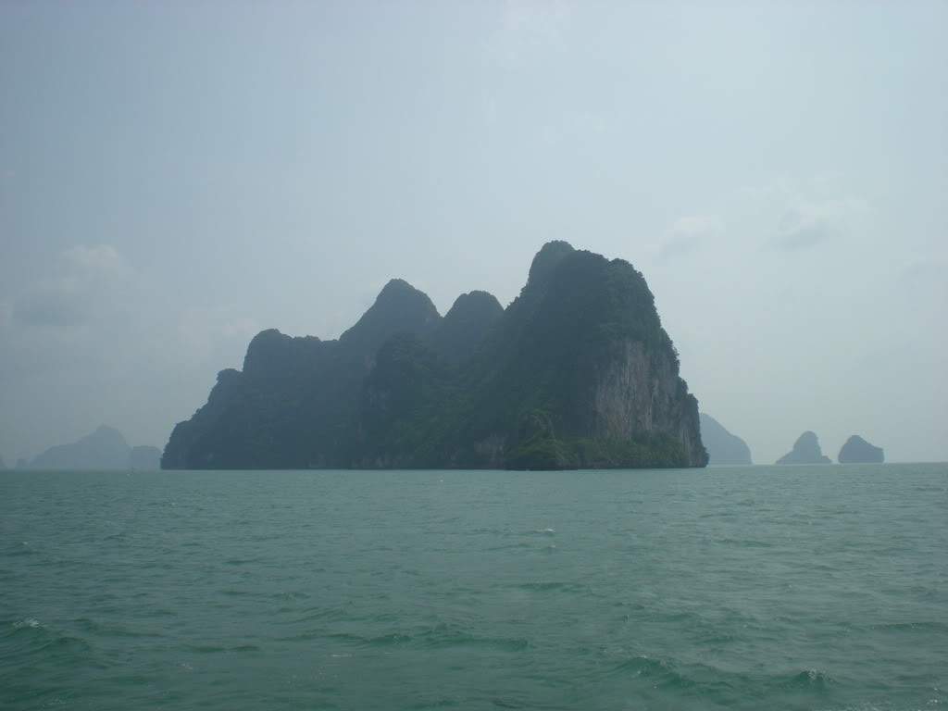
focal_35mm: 38
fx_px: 1041
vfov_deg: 37.7
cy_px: 356
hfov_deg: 49.0
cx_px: 474
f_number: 4.6
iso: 50
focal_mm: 6.3
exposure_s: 1/820
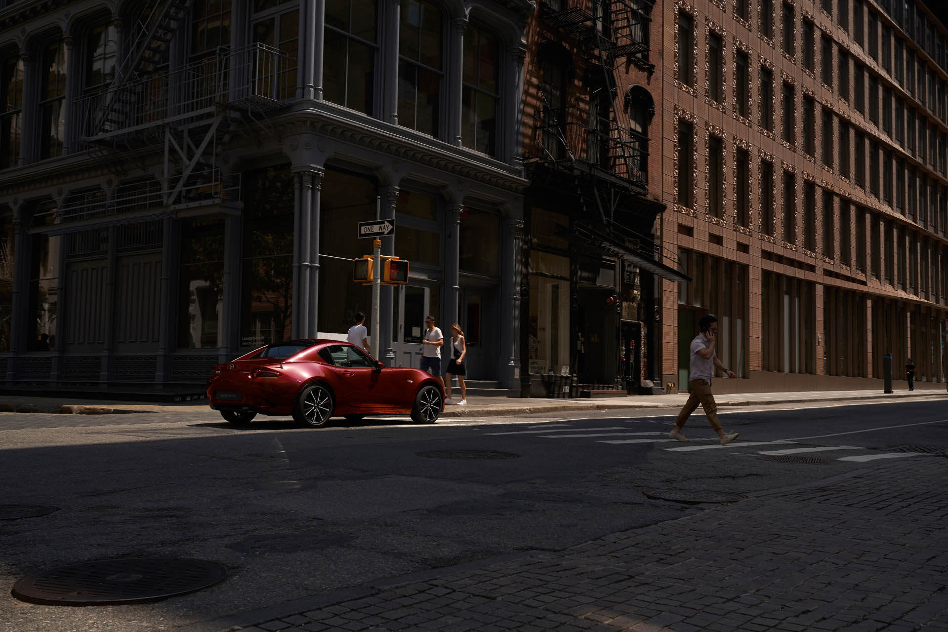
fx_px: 974
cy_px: 316
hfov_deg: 51.9
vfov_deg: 36.0
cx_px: 474
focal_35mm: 37
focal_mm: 37
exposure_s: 1/200
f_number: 9
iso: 100
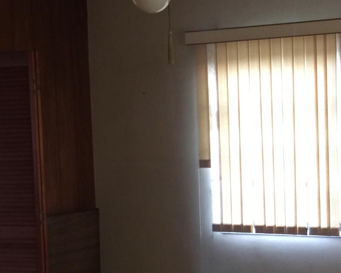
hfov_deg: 25.2
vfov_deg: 20.3
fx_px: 757
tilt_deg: -5.1
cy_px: 197
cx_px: 244
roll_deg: +1.3
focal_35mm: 75
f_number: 2.2
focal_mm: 4.15
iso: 64
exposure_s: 1/15
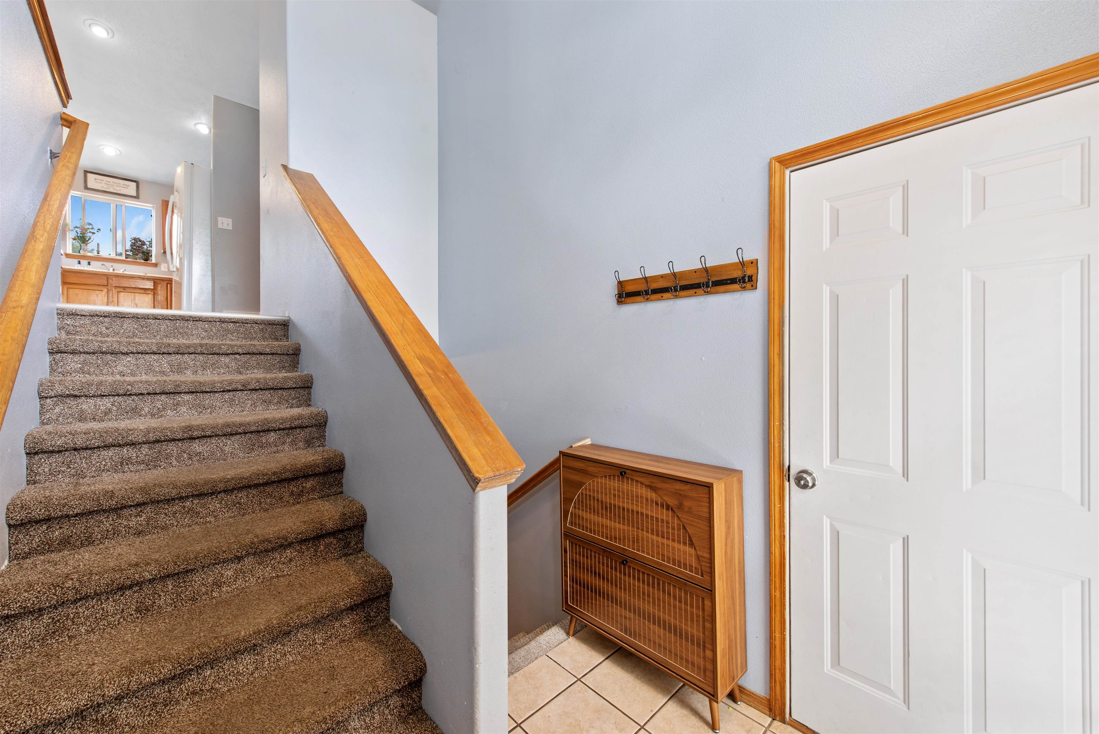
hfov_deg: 104.2
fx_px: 427
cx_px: 550
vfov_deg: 81.2
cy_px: 367
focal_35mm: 14
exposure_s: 1
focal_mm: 14
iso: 100
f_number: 8
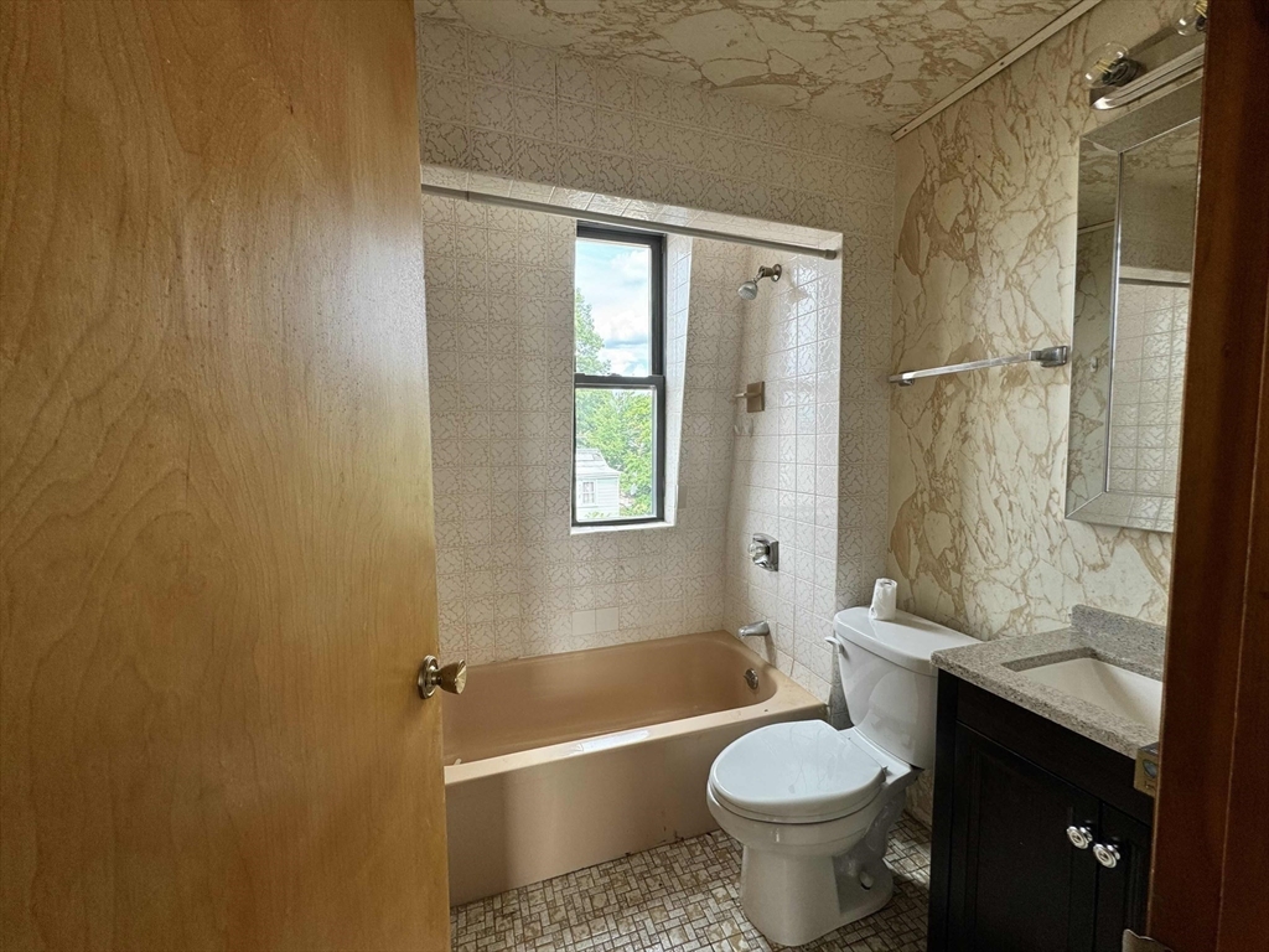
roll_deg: +0.3
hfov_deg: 102.1
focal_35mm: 14
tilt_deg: -3.9
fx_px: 513
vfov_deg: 85.7
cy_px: 476
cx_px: 634
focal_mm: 2.22
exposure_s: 1/99
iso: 40
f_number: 2.2
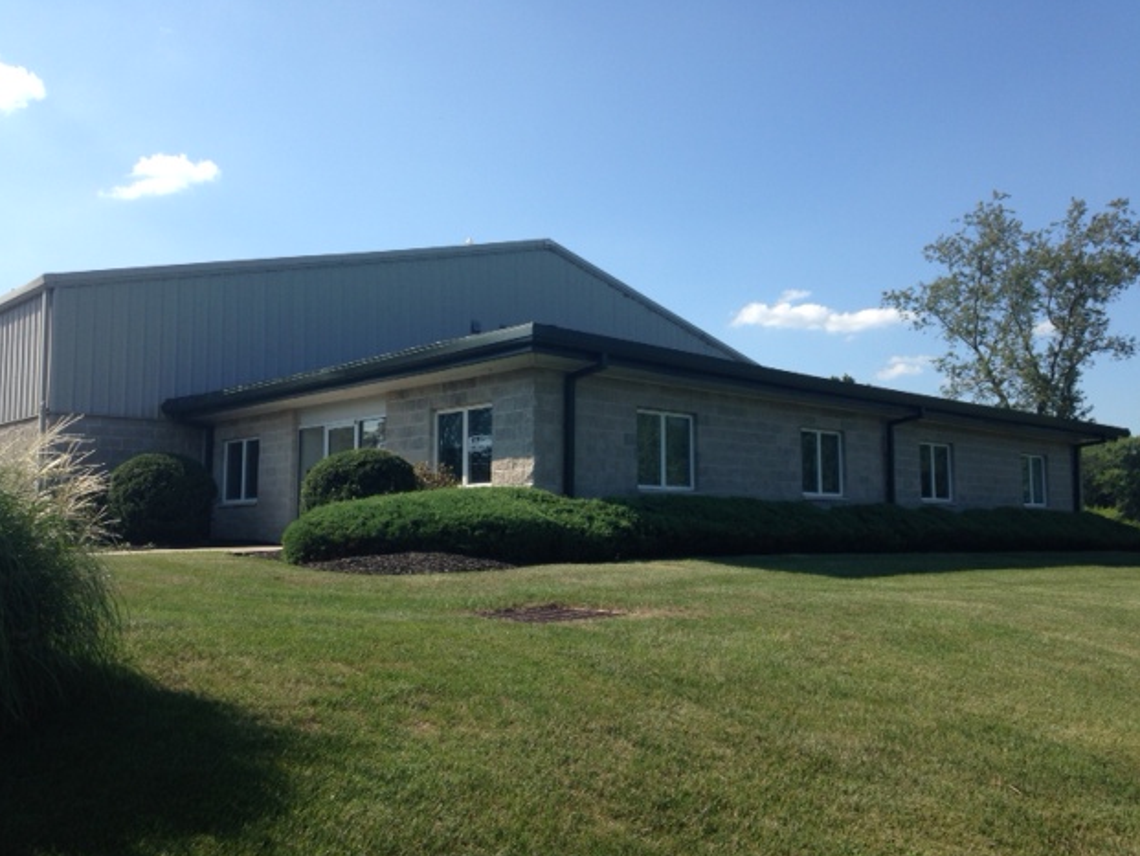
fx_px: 1120
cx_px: 556
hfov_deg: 53.9
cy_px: 432
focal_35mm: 34
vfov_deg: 41.8
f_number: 2.4
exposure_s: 1/1205
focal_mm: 4.12
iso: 50
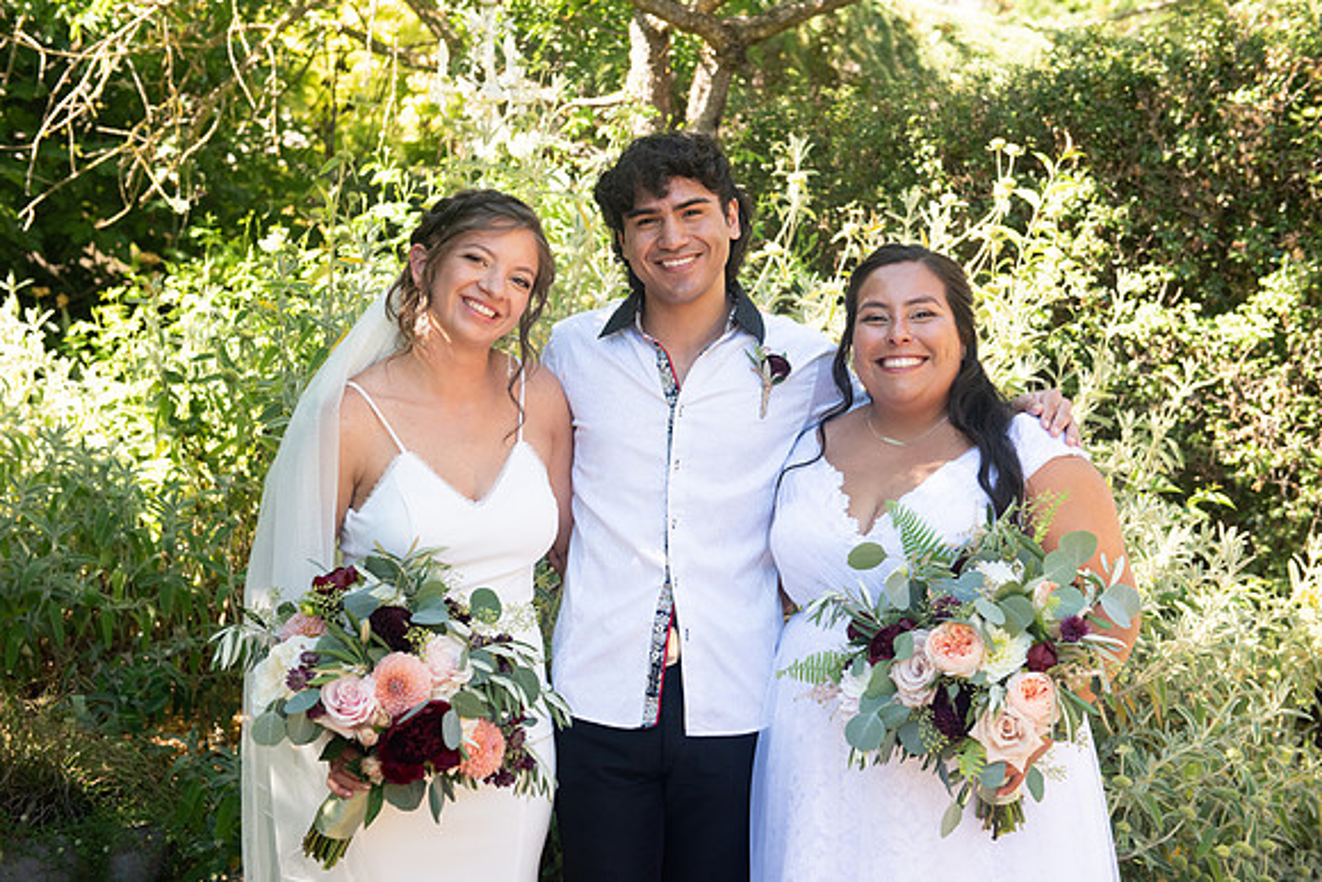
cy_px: 441
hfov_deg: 36.2
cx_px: 661
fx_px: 2020
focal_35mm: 55
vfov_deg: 24.6
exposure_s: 1/400
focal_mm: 55
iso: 640
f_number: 4.5
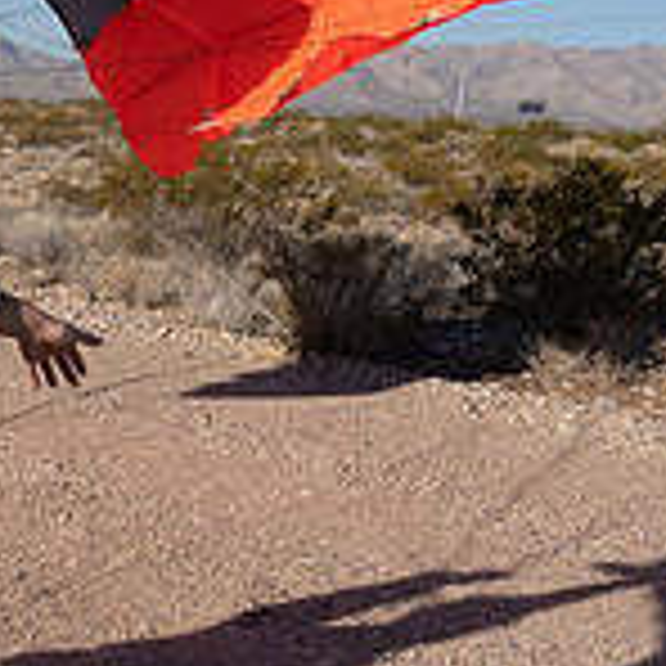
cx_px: -482
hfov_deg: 17.9
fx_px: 1741
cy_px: 214
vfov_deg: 21.6
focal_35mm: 80
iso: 800
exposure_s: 1/2000
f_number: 11
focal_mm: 24
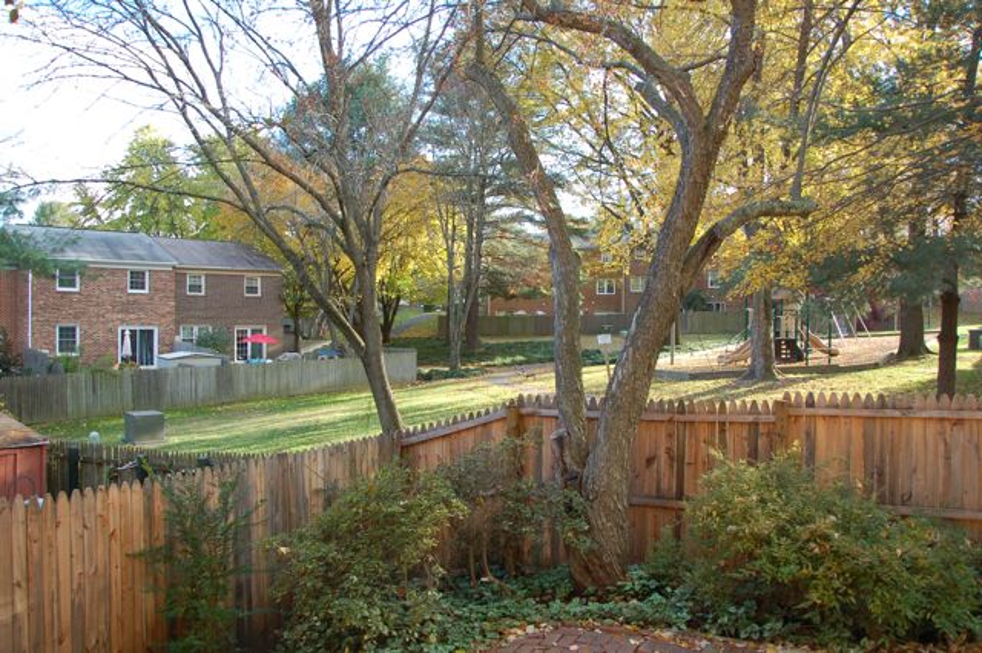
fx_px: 736
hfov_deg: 67.4
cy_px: 326
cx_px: 491
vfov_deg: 47.9
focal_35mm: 27
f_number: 5.6
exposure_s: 1/125
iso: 280
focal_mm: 18
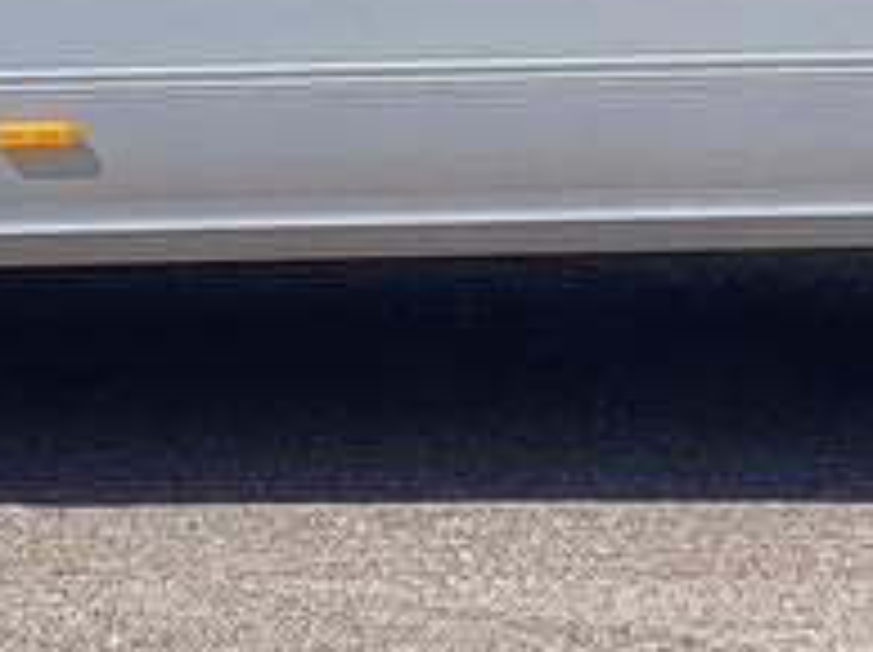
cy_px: -805
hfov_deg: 10.1
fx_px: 4861
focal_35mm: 193
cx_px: 1102
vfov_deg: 7.3
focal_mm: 5.4
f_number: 1.8
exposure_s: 1/924
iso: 40
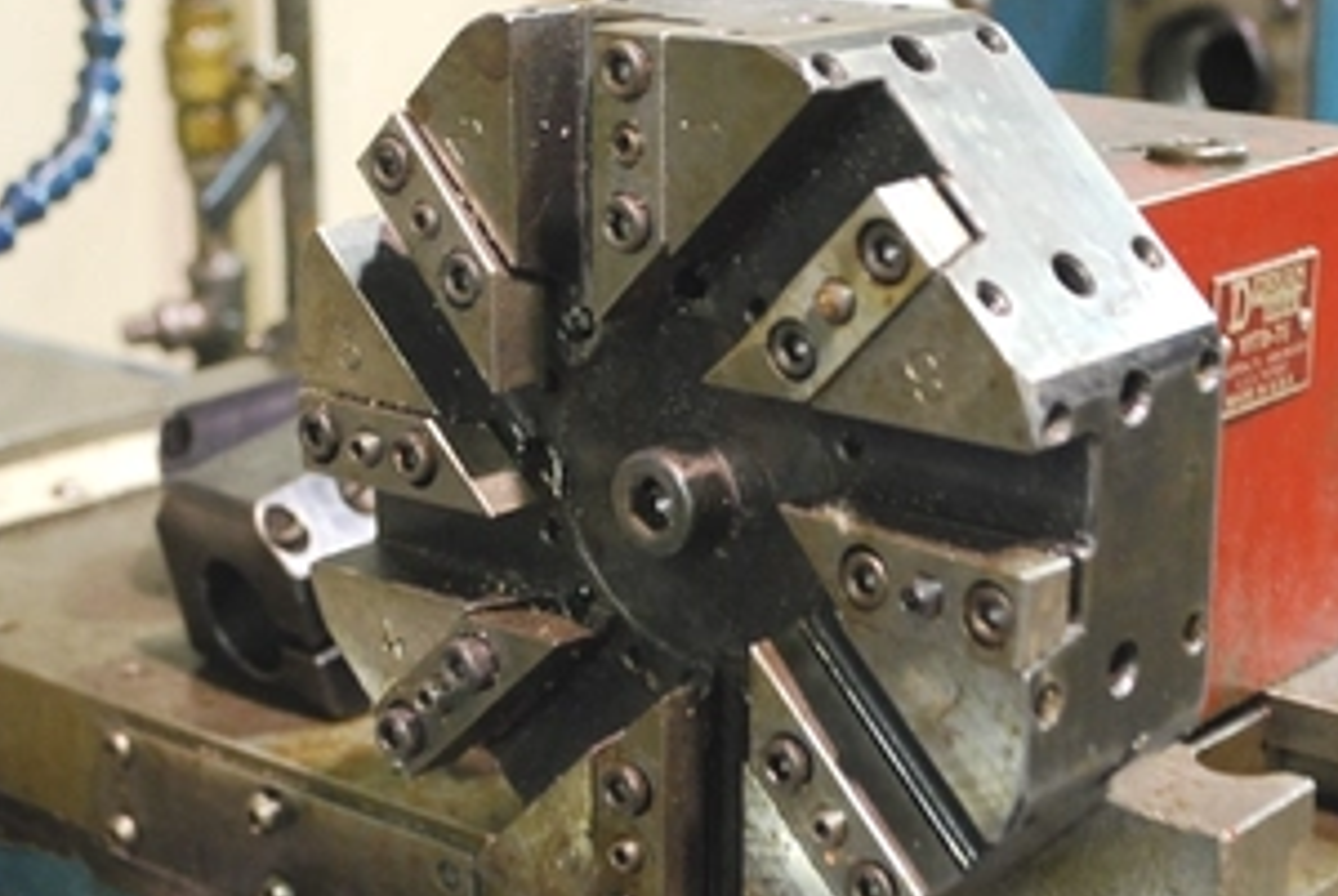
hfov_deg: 28.0
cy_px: 504
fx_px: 2680
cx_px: 727
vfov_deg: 19.0
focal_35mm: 72
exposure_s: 1/5
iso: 1600
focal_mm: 36
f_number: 5.3
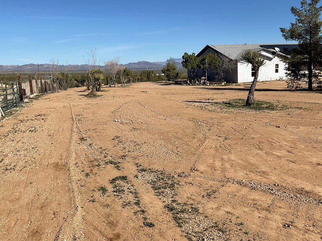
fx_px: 326
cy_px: 108
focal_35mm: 35
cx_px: 175
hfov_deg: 52.6
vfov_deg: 40.6
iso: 16
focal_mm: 3
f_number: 1.8
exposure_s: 1/3125
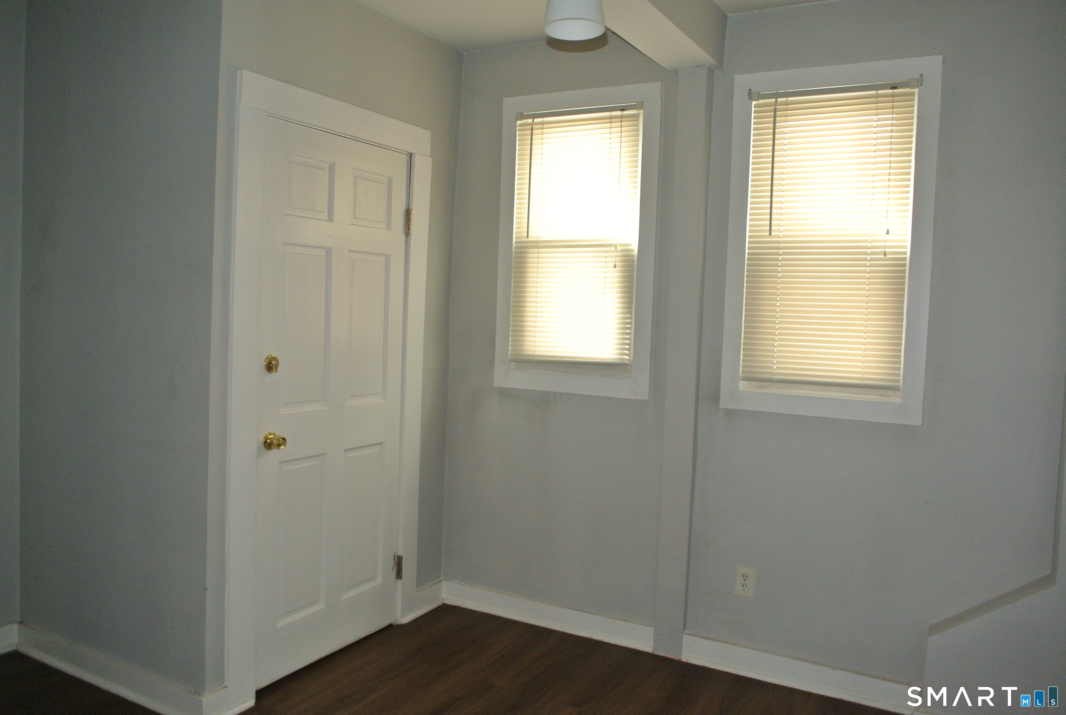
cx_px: 533
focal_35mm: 27
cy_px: 358
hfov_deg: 67.3
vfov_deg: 48.1
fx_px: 801
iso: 360
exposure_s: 1/60
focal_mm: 10
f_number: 2.8
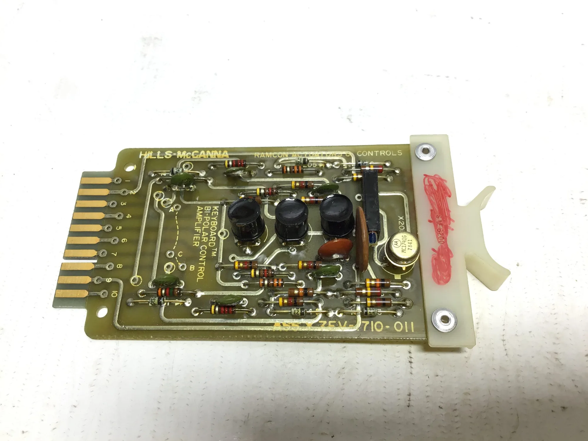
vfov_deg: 45.4
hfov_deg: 58.4
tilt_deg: -62.8
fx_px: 527
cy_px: 220
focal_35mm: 31
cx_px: 294
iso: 40
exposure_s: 1/120
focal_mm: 3.3
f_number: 2.4
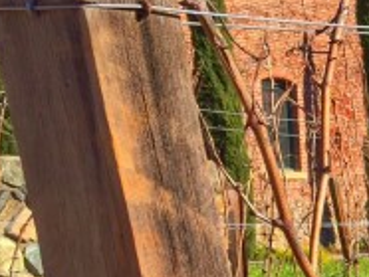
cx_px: 629
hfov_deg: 15.5
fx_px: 1195
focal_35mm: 112
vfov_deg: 12.8
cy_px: 354
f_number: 2.2
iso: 32
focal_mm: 4.15
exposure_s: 1/1068
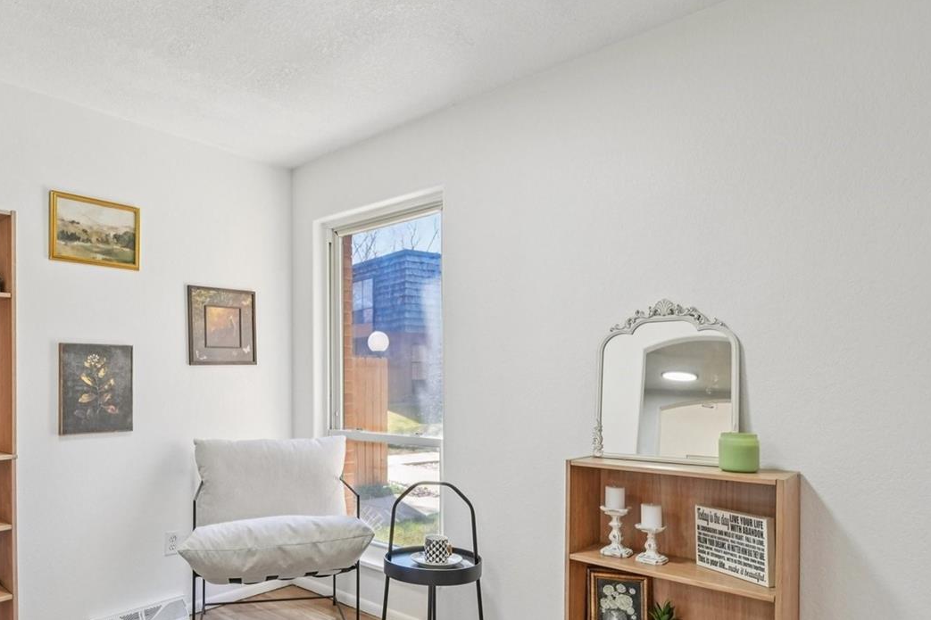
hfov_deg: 75.1
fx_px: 595
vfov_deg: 54.5
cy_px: 384
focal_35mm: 23
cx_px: 362
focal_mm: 10
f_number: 8
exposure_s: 1/10
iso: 800
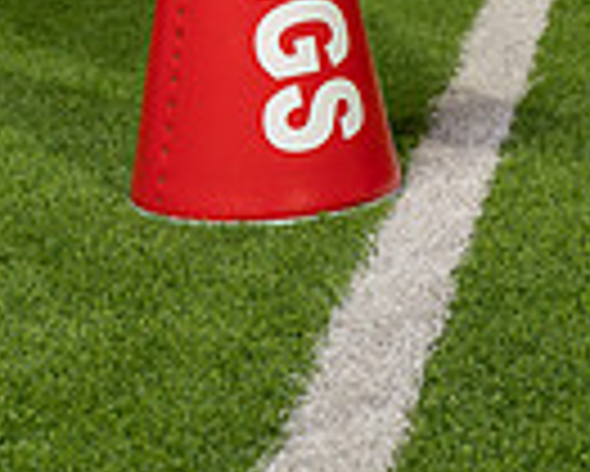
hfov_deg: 11.9
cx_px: 518
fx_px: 2813
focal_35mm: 161
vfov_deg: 9.0
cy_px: -526
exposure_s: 1/250
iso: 640
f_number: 4.5
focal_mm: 50
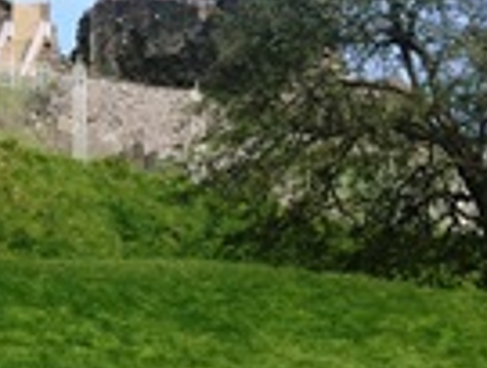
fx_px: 1933
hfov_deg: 12.5
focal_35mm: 137
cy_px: 29
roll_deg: -0.4
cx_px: -512
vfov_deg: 10.8
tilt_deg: +5.7
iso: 32
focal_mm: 4.15
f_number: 2.2
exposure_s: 1/2160
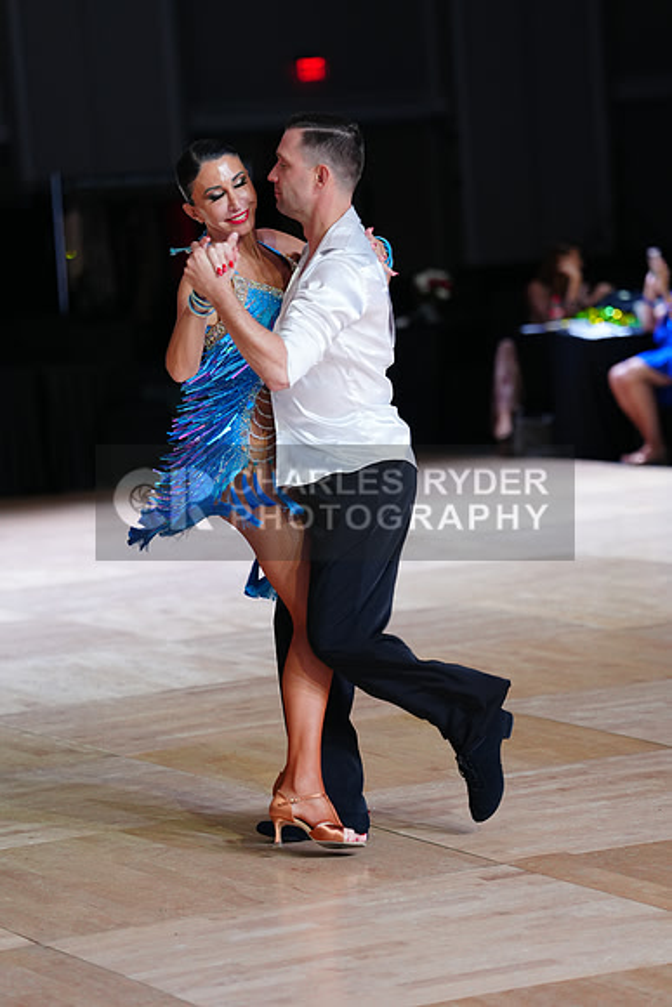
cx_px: 336
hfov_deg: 10.3
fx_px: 3721
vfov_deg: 15.4
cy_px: 504
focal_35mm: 133
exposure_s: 1/640
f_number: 2.8
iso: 1250
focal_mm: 133
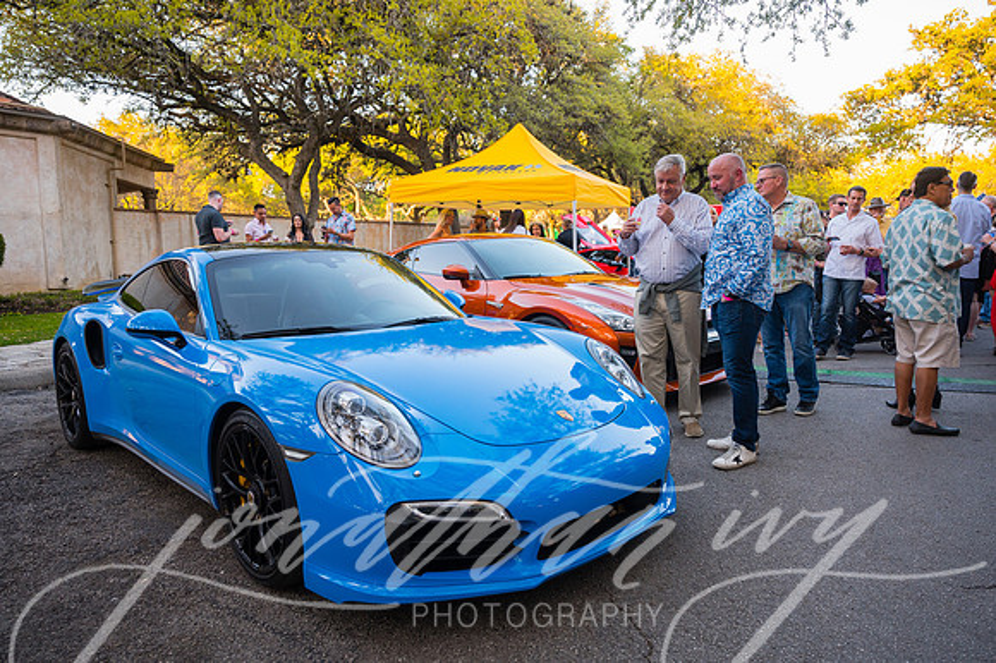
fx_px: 664
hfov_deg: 73.8
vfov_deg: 53.1
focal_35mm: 24
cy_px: 332
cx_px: 498
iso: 1250
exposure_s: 1/400
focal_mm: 24
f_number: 4
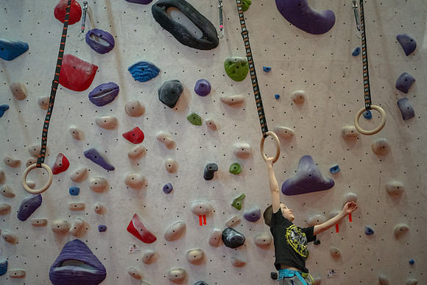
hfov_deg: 50.7
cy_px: 131
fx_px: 450
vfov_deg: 35.1
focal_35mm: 38
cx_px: 201
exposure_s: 1/1600
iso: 5000
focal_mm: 35
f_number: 1.8
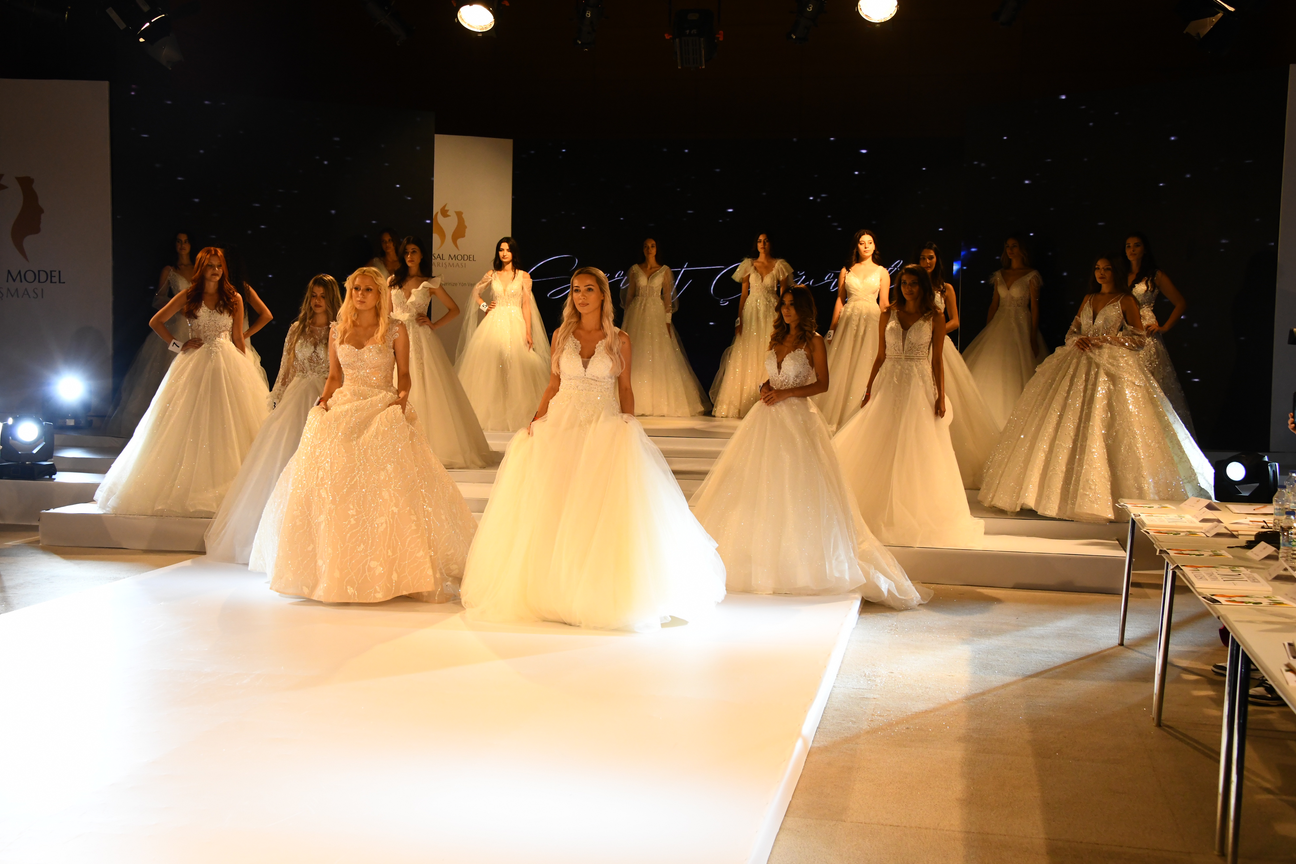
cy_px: 423
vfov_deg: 28.6
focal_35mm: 47
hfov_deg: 41.9
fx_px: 1692
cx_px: 623
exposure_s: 1/320
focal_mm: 45
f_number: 9
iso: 2000
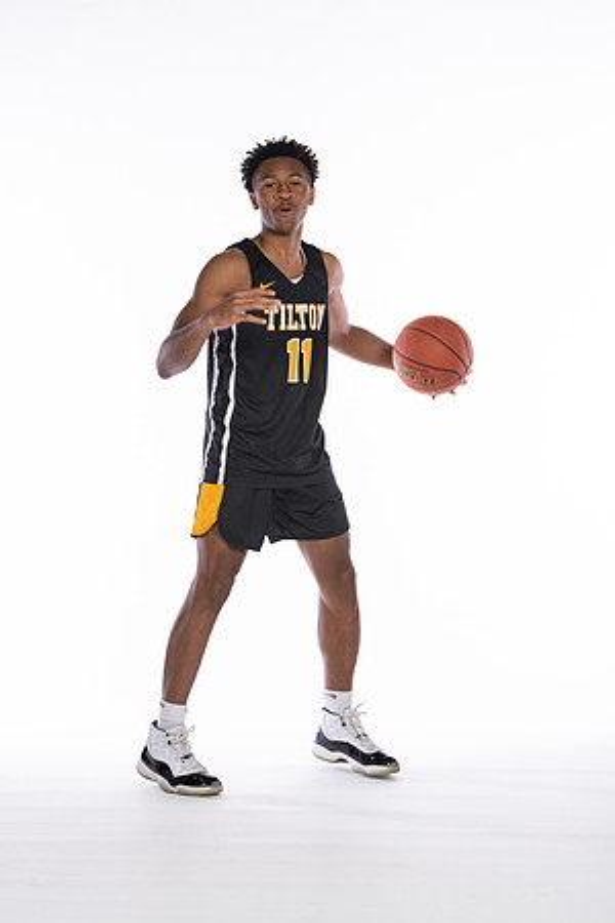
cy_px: 462
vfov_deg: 16.7
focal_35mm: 123
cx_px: 308
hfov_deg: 11.1
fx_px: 3152
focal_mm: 82
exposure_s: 1/100
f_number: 5.6
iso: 100
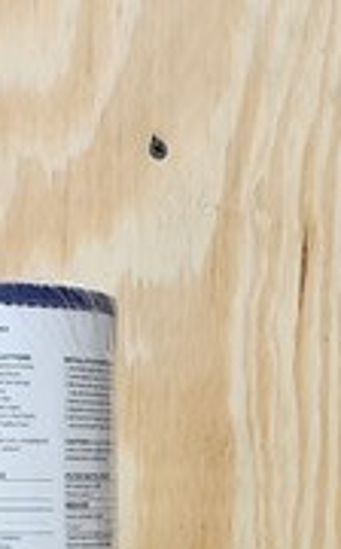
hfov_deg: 9.4
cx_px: 228
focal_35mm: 139
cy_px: 683
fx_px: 2073
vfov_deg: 14.5
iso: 100
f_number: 1.8
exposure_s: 1/120
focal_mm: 6.4
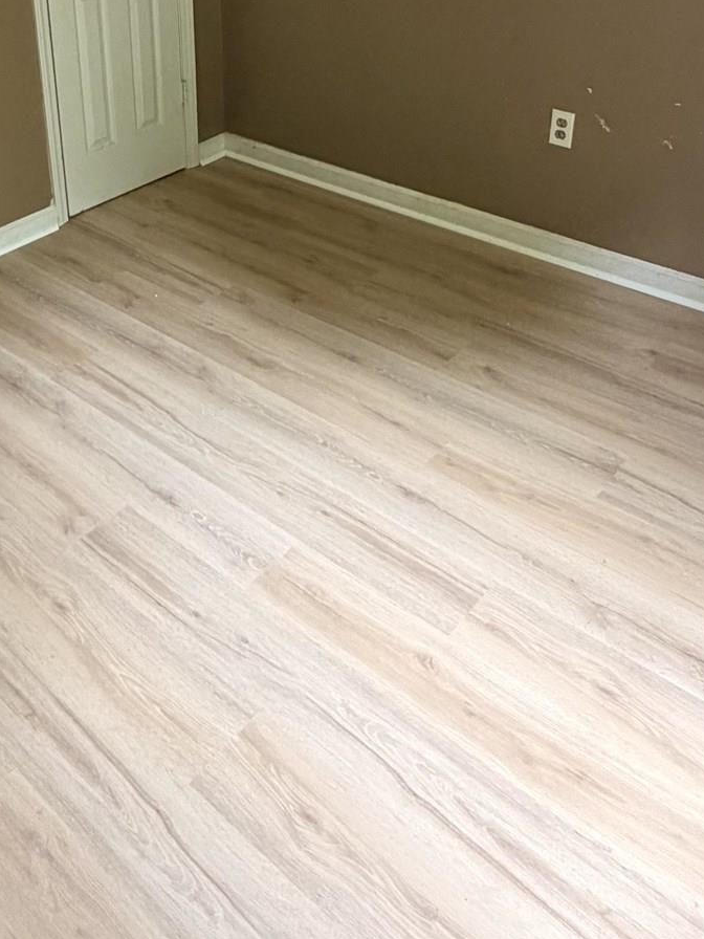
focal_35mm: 36
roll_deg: +3.9
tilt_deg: -22.7
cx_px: 166
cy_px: 162
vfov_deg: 47.9
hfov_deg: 38.5
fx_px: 976
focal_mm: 2.22
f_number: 2.2
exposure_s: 1/83
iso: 320
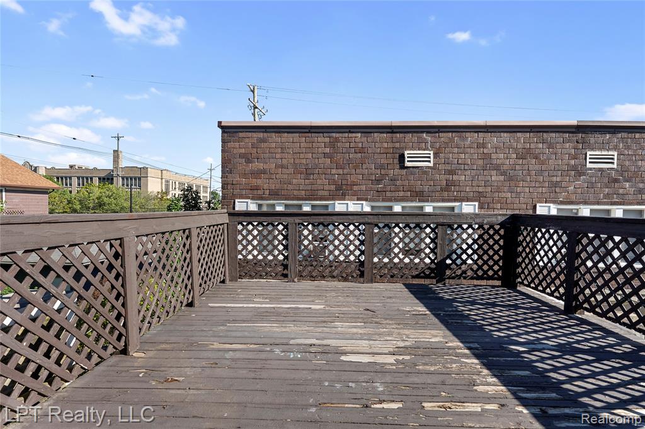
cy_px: 214
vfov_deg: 68.8
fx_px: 313
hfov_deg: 91.6
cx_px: 322
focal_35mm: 18
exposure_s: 1/1000
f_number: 8
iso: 500
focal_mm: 17.5
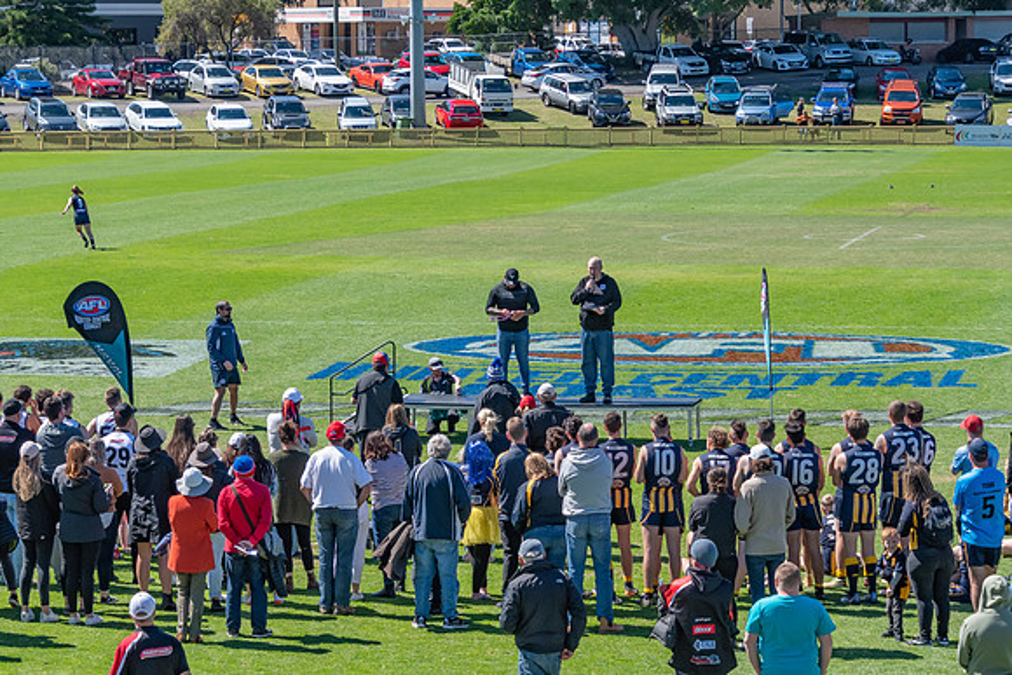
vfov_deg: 10.9
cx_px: 506
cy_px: 338
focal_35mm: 126
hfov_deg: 16.2
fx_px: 3545
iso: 800
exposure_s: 1/1250
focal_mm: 80
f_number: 8
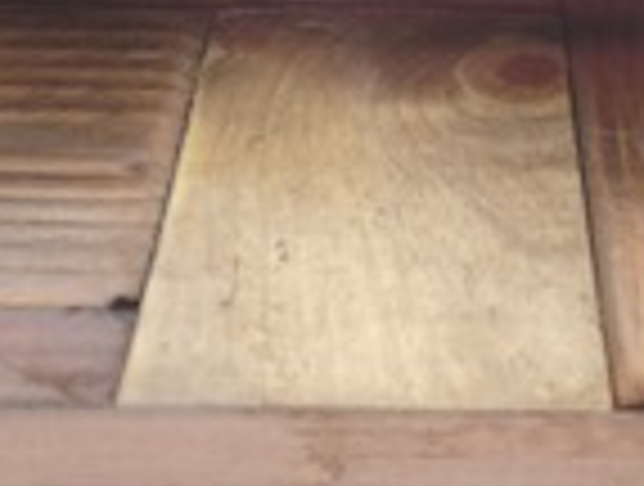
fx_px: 2275
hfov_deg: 16.0
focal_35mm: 122
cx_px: 545
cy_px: -110
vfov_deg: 11.9
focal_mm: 4.28
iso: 64
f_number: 2.4
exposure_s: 1/236
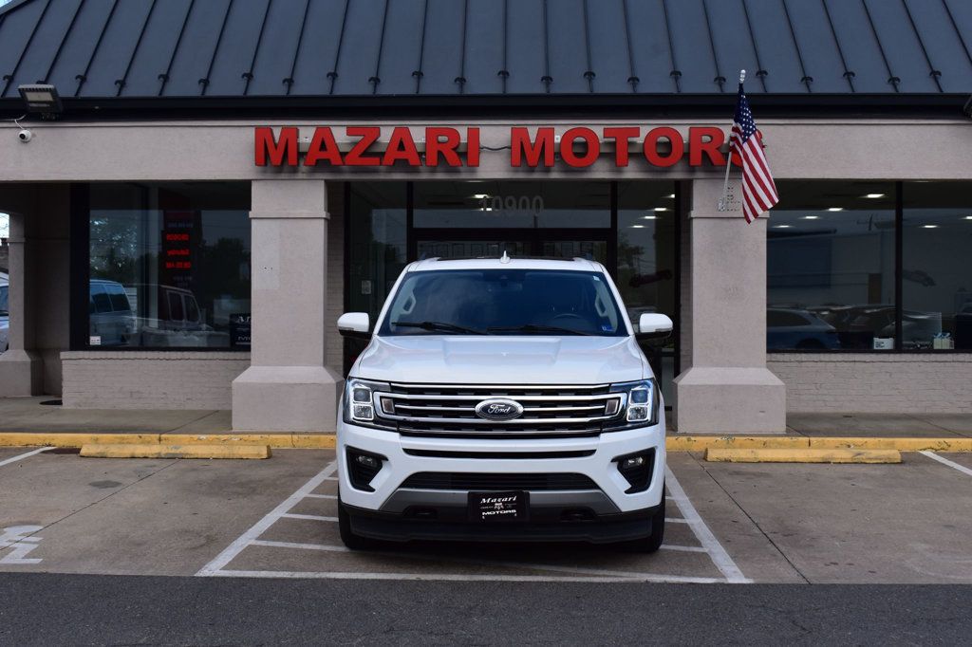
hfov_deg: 43.6
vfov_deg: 29.8
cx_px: 486
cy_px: 324
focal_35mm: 45
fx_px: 1215
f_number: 10
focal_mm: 30
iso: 400
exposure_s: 1/320
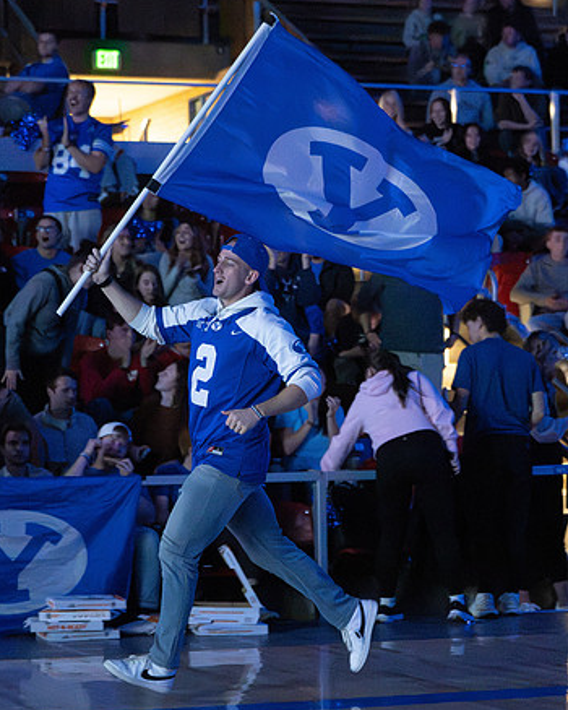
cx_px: 342
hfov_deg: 13.0
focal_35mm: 119
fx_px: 2499
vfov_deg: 16.2
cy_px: 364
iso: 25600
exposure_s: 1/400
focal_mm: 72
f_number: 2.8
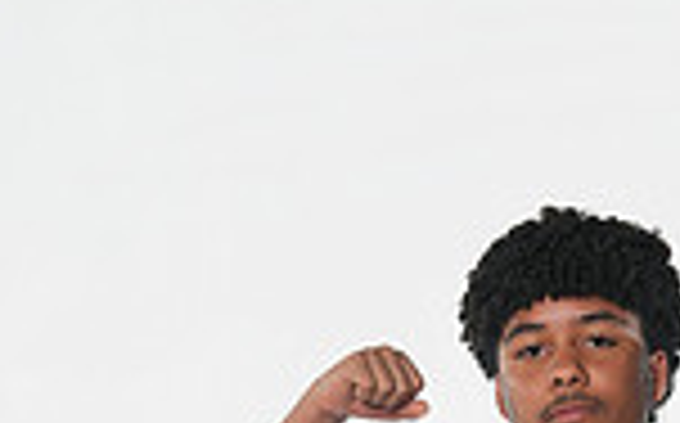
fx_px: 2853
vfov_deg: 7.9
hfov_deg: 13.5
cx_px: 554
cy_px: 981
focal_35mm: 154
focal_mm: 50.7
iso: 500
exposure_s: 1/125
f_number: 8
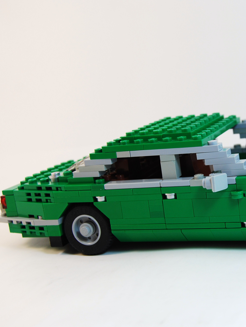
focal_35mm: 61
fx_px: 578
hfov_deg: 23.6
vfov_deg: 31.7
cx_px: 203
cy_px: 163
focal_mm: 28
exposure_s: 1/125
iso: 200
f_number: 5.6
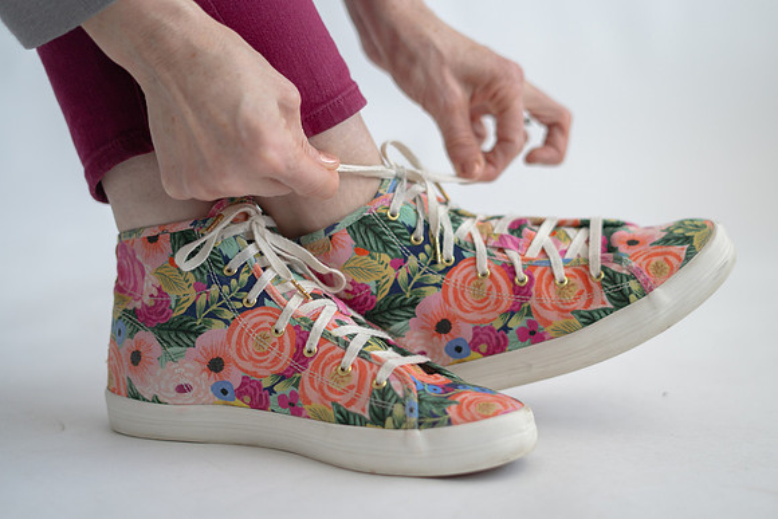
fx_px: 1225
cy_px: 247
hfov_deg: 35.2
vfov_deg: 23.9
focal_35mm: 57
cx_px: 427
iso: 400
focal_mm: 50
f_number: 2
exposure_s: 1/640
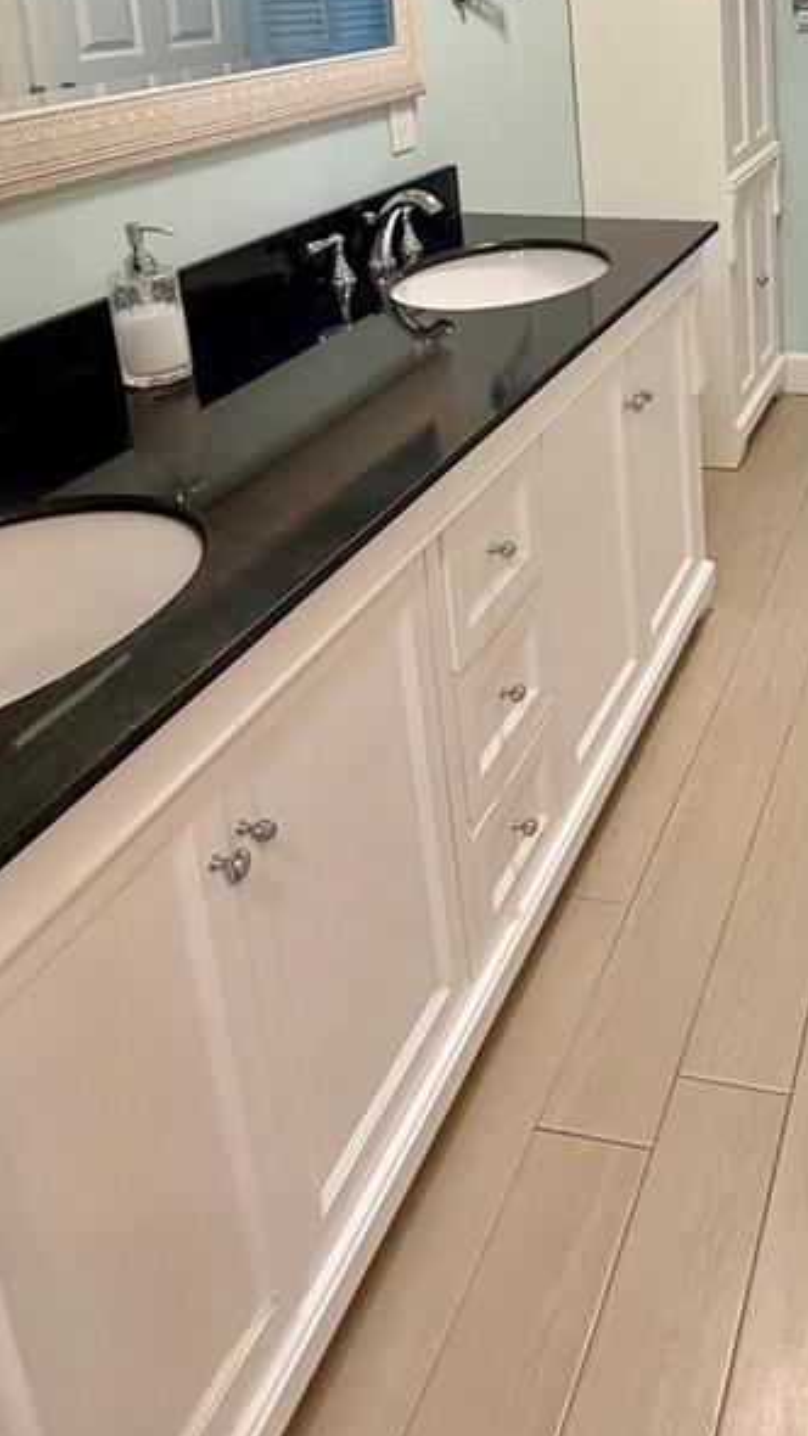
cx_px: 840
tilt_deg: -13.9
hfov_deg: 33.9
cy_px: 258
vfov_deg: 57.3
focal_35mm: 31
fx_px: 1180
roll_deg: +0.9
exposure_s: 1/120
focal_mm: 2.22
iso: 200
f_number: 2.2
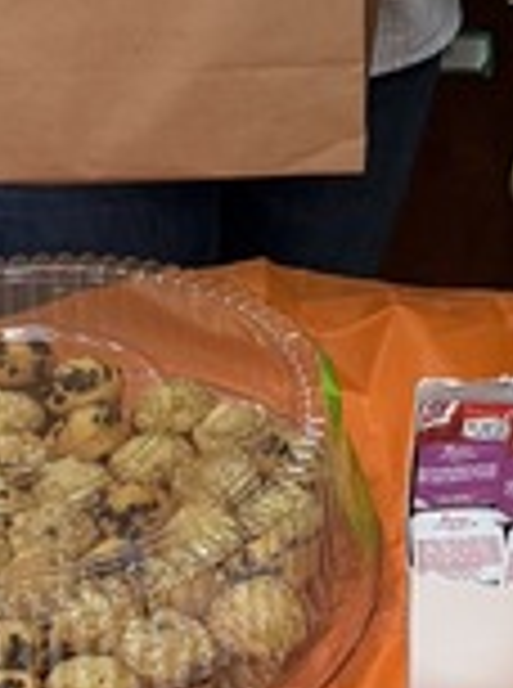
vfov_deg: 11.3
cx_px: 738
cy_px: -621
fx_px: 3195
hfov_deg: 9.0
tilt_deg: -12.4
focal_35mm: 161
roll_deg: -0.2
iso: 100
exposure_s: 1/121
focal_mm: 6.76
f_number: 1.78
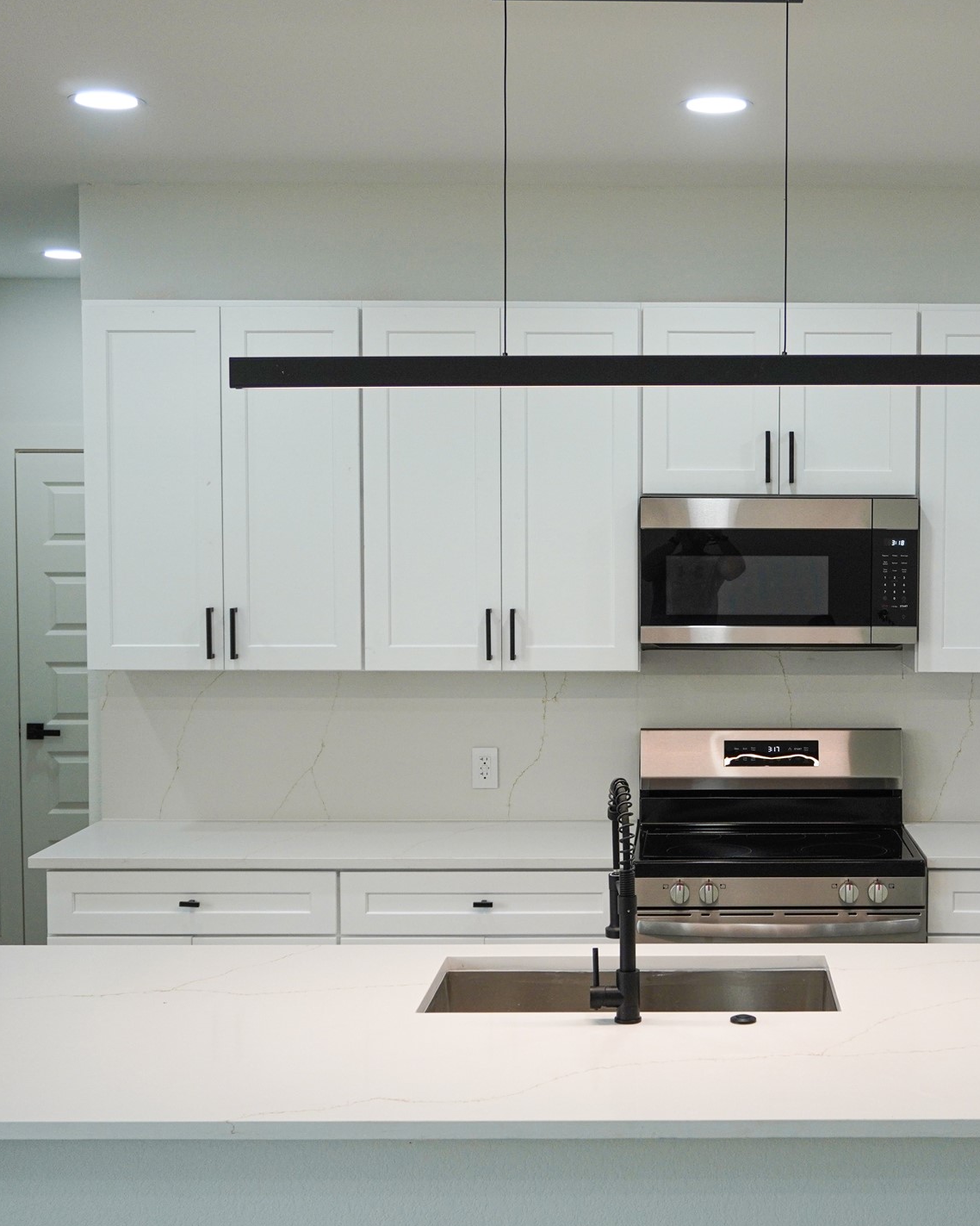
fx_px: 1948
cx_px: 726
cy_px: 618
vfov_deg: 34.9
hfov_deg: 27.9
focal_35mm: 54
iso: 400
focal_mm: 25
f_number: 4.5
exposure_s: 1/160
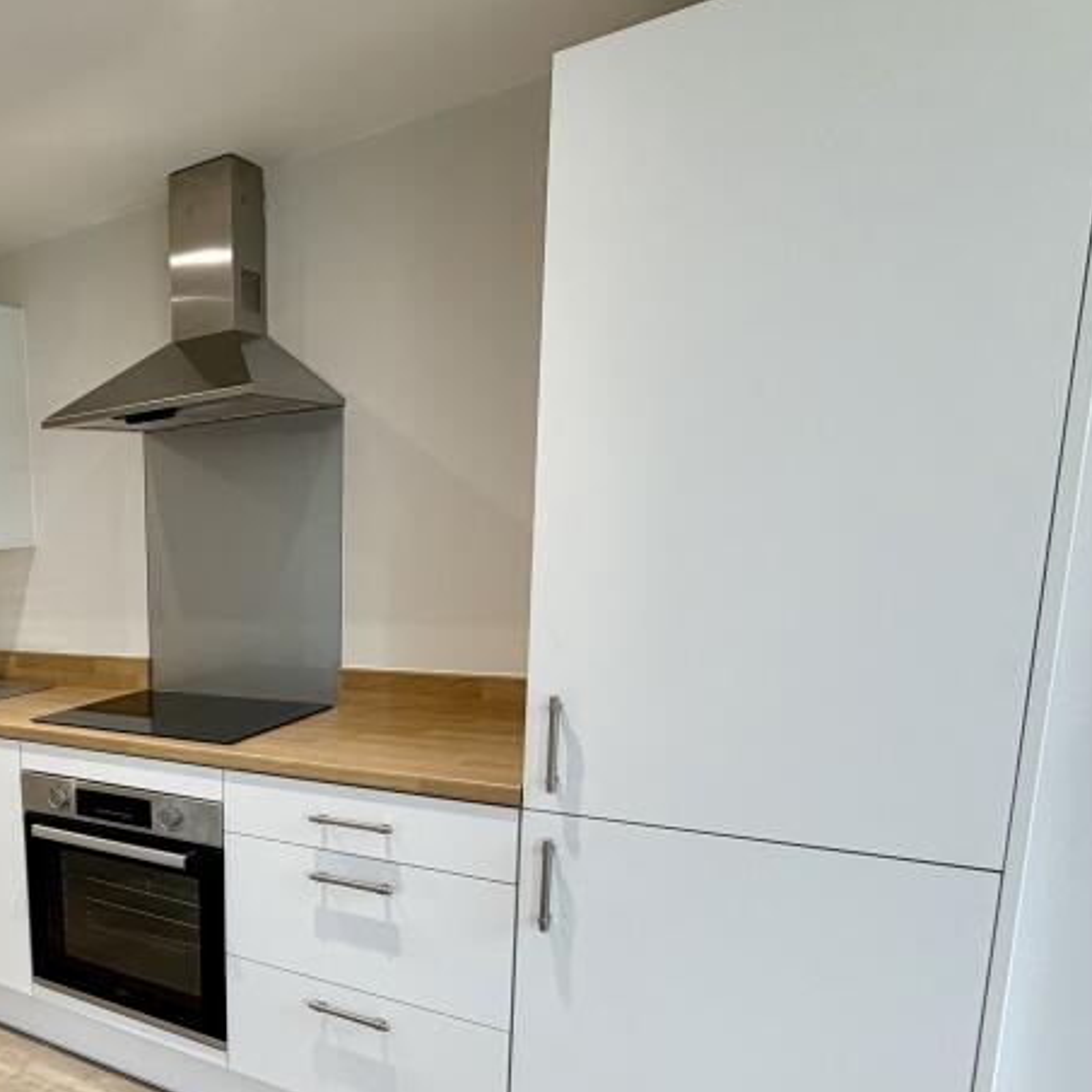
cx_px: 10
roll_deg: +3.7
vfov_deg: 56.1
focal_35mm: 28
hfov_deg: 47.8
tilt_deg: -10.3
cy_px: 726
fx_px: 999
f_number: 2.2
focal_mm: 2.22
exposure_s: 1/100
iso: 125
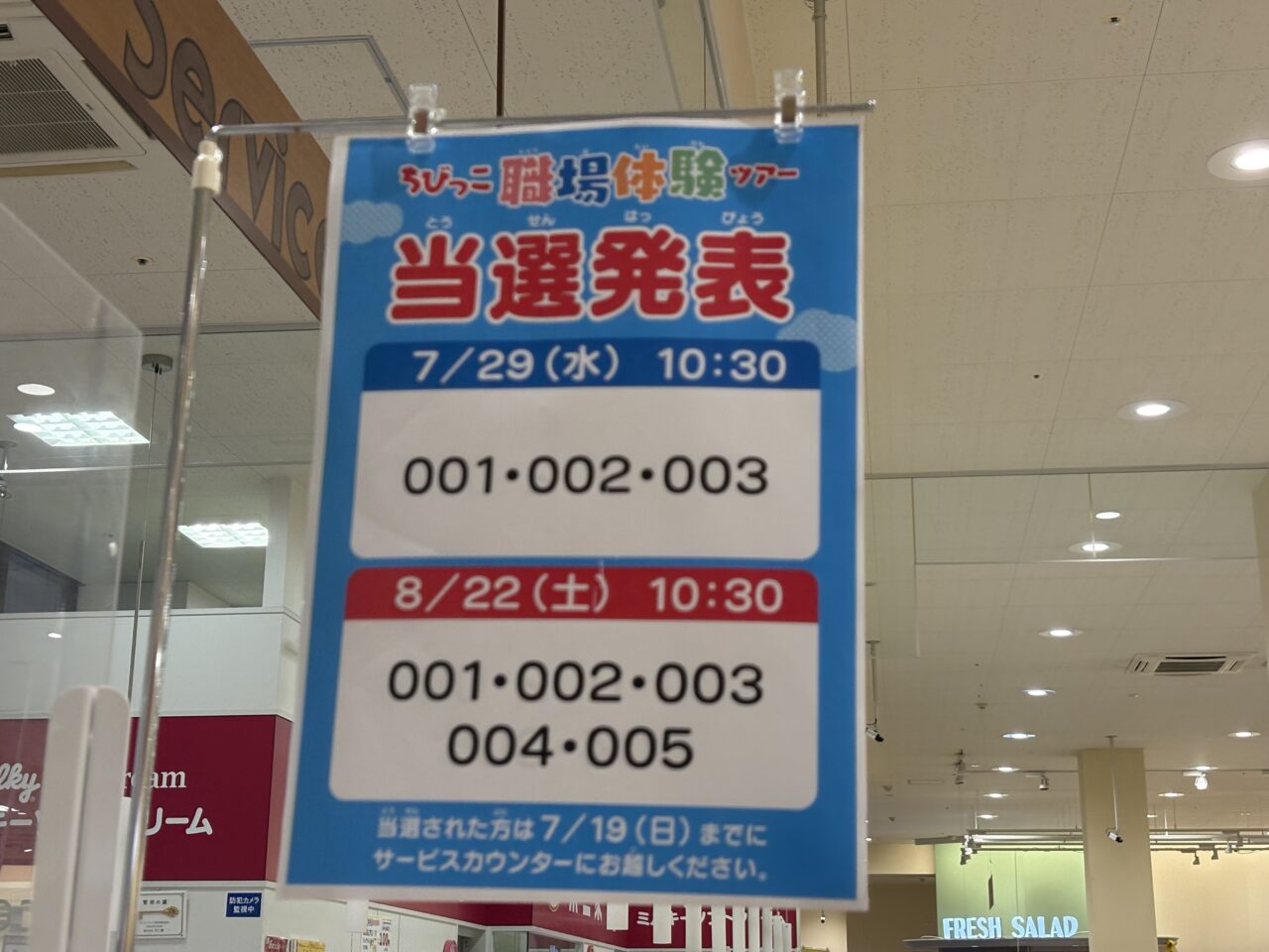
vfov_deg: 28.0
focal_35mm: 52
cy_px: 476
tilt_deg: +17.3
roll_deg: -0.1
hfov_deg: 36.8
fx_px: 1906
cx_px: 634
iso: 80
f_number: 1.6
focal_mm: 5.96
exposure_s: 1/200
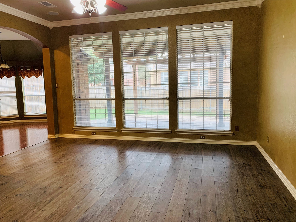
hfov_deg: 67.3
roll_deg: +1.0
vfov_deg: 53.1
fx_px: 222
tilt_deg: -5.9
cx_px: 148
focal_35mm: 26
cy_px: 111
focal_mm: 4.25
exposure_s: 1/60
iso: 100
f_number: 1.8
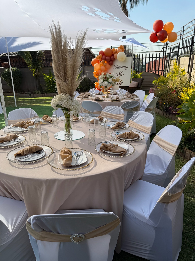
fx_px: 180
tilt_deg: -20.7
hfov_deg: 56.8
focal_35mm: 24
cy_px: 130
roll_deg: +0.7
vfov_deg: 71.6
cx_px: 98
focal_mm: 6.76
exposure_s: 1/2611
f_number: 1.78
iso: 80
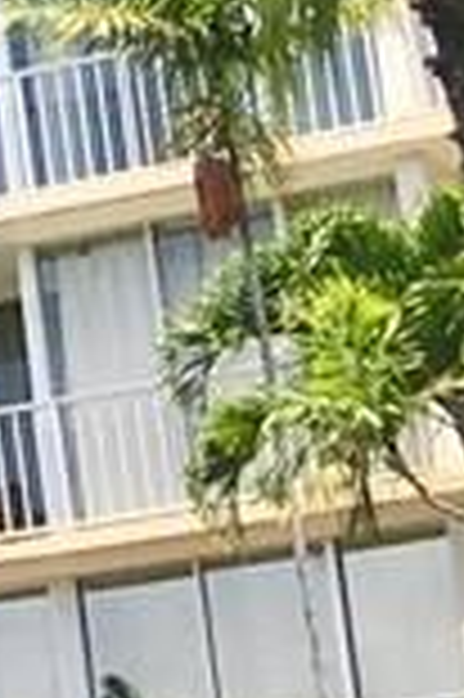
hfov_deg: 3.6
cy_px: -140
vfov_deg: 6.6
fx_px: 6026
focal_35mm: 311
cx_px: -2662
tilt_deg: +22.5
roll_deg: -2.6
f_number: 2.2
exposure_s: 1/1099
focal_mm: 4.15
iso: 25
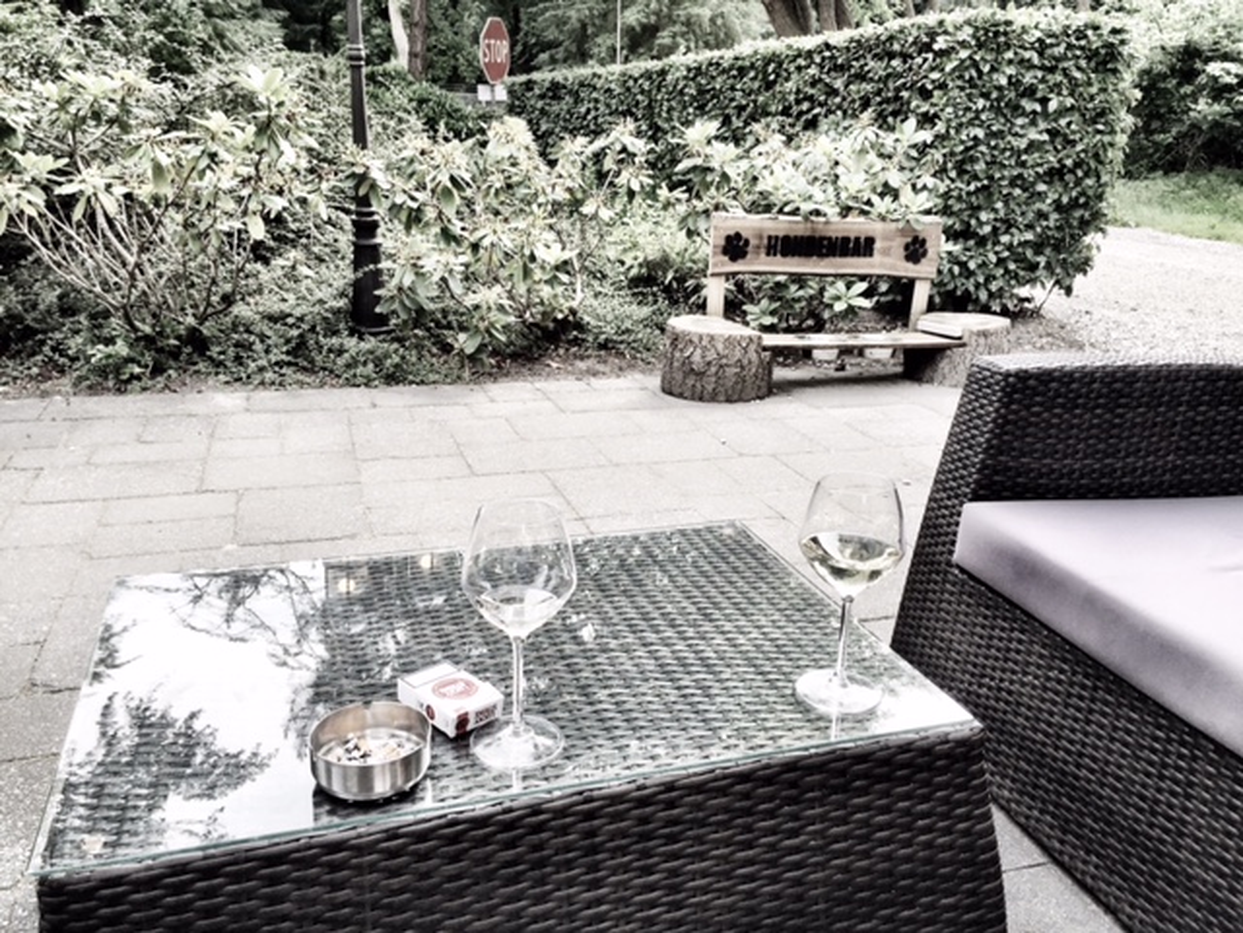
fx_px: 1041
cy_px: 466
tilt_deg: -18.2
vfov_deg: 48.2
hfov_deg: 61.7
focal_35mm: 29
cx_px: 622
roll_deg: -1.7
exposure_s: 1/395
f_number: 2.2
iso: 32
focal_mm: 4.15
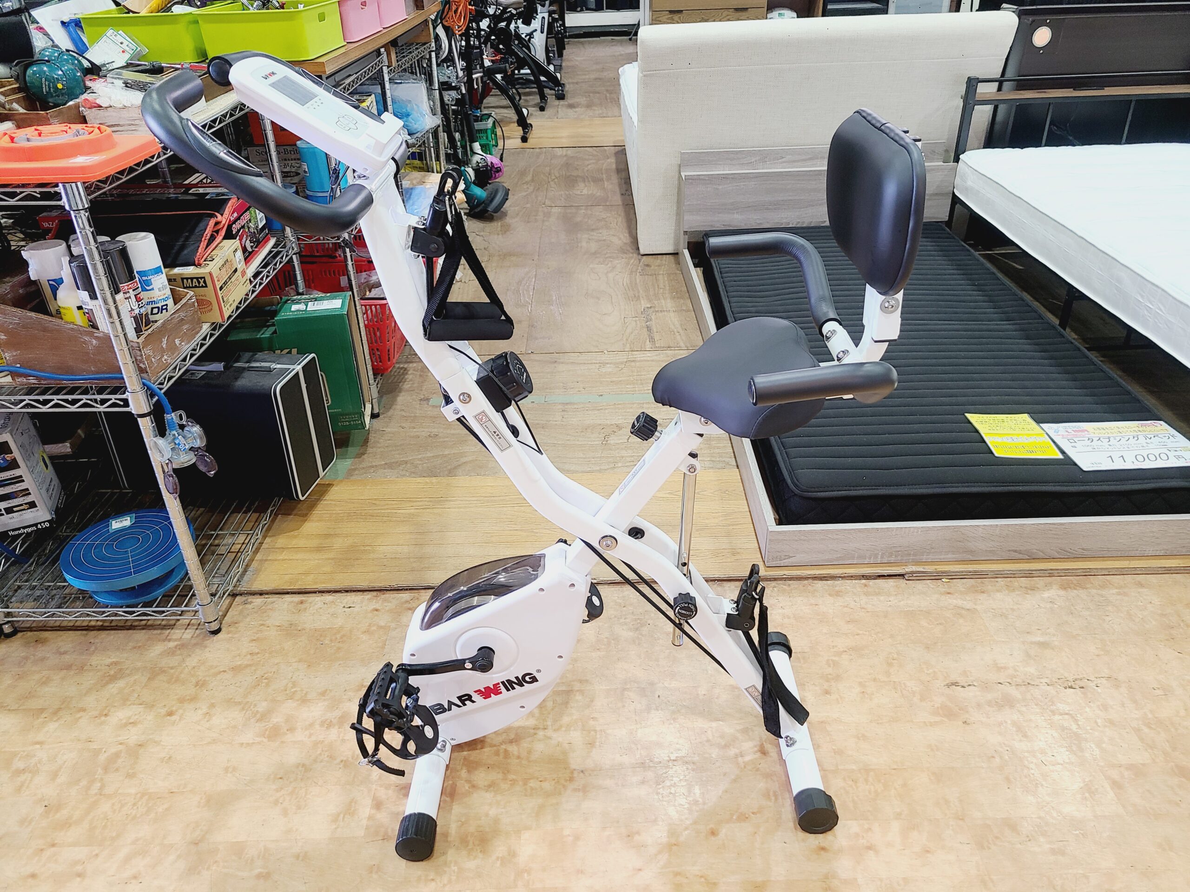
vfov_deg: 53.1
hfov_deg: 67.3
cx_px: 595
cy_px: 446
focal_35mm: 26
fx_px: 894
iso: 125
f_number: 1.8
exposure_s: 1/50
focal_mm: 5.4
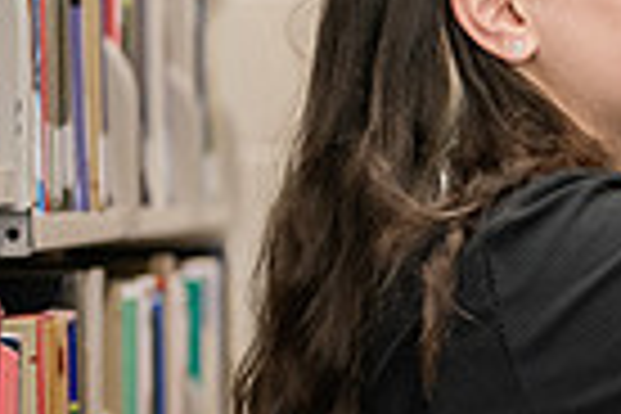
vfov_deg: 5.8
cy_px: 209
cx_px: 693
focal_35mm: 235
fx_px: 4053
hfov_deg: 8.7
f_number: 2.8
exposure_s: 1/200
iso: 1250
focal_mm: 56
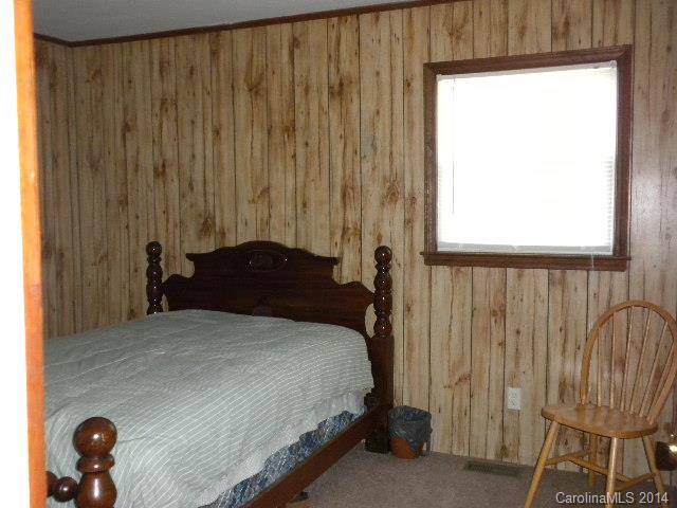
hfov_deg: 50.1
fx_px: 724
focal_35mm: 37
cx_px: 338
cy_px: 254
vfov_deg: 38.7
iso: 400
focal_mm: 6.6
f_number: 3.5
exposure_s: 1/30
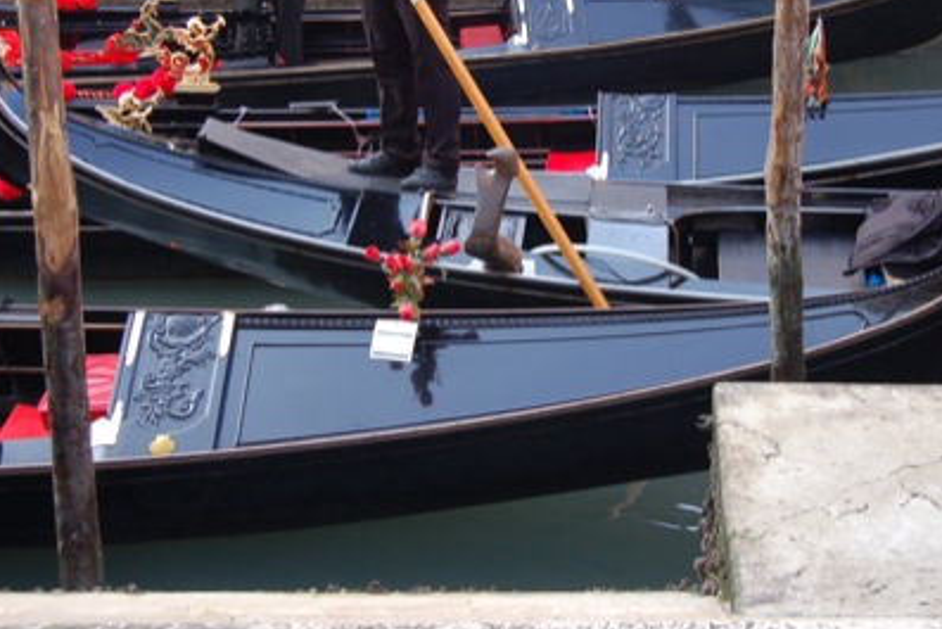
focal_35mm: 75
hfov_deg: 27.0
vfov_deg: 18.2
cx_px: 569
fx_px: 1958
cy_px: 191
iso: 400
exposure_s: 1/100
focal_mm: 31
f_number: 5
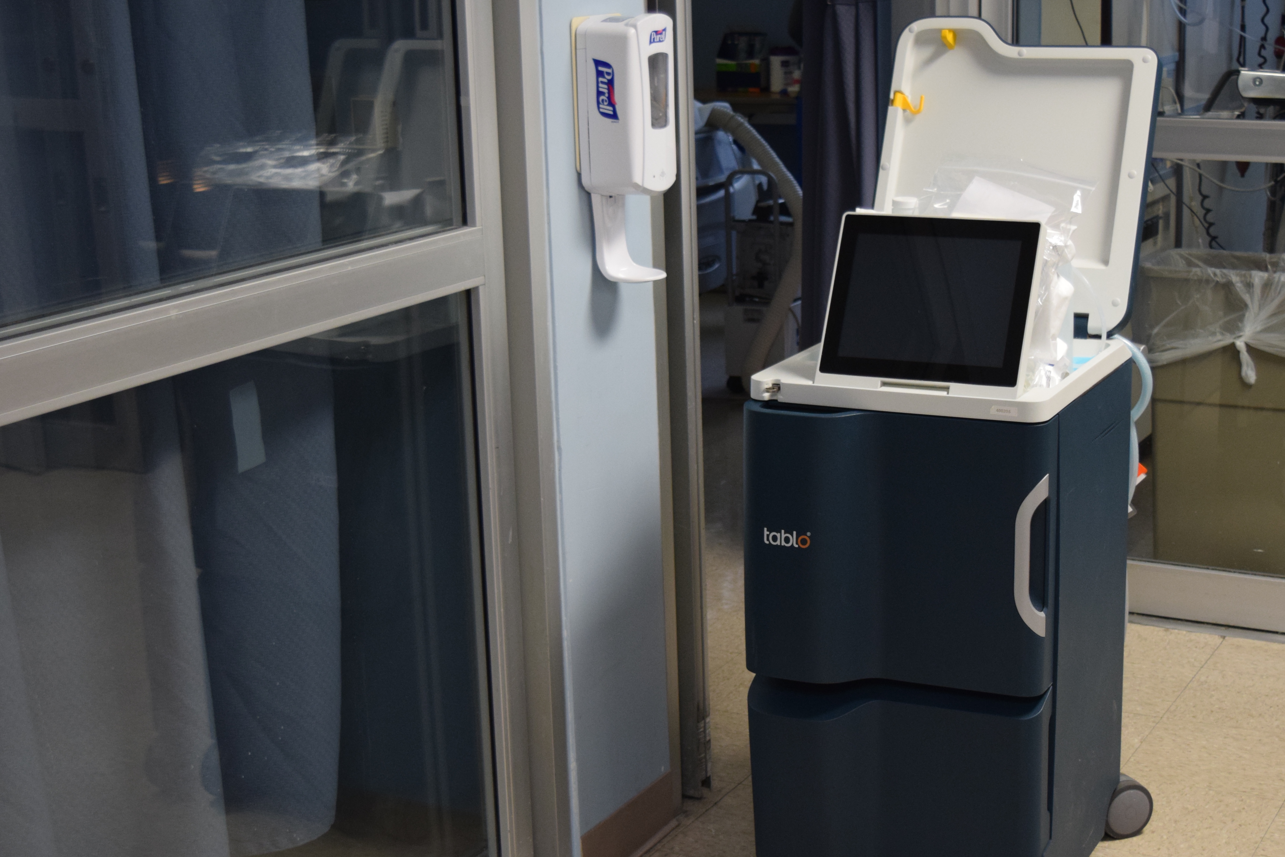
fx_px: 2094
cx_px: 807
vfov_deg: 23.1
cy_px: 518
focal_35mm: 59
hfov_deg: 33.9
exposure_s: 1/60
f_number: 4.2
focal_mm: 29
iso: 1000
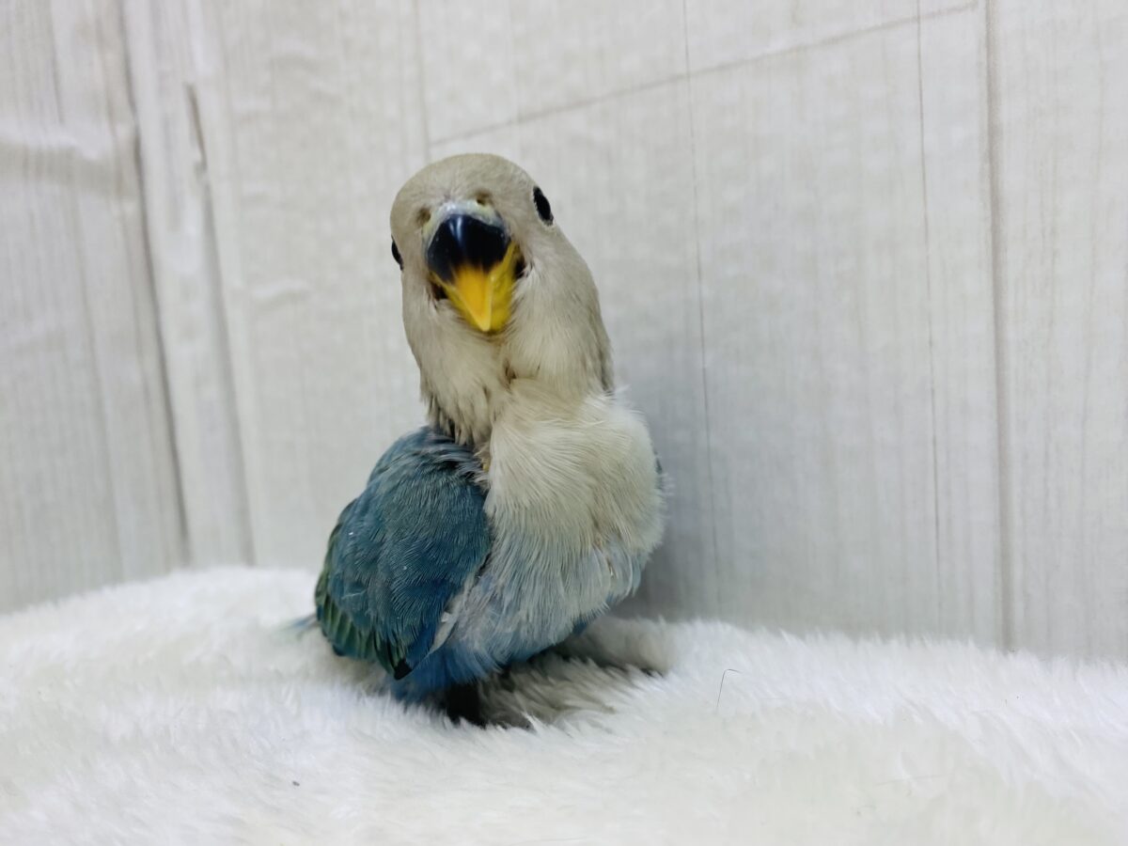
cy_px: 423
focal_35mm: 25
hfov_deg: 69.4
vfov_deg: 54.9
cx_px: 564
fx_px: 815
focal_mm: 4.25
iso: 100
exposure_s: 1/100
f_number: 1.8
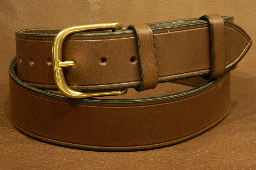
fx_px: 768
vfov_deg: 12.7
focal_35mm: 108
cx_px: 127
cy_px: 90
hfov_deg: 18.9
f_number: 4.5
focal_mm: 18.6
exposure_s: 1/15
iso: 400
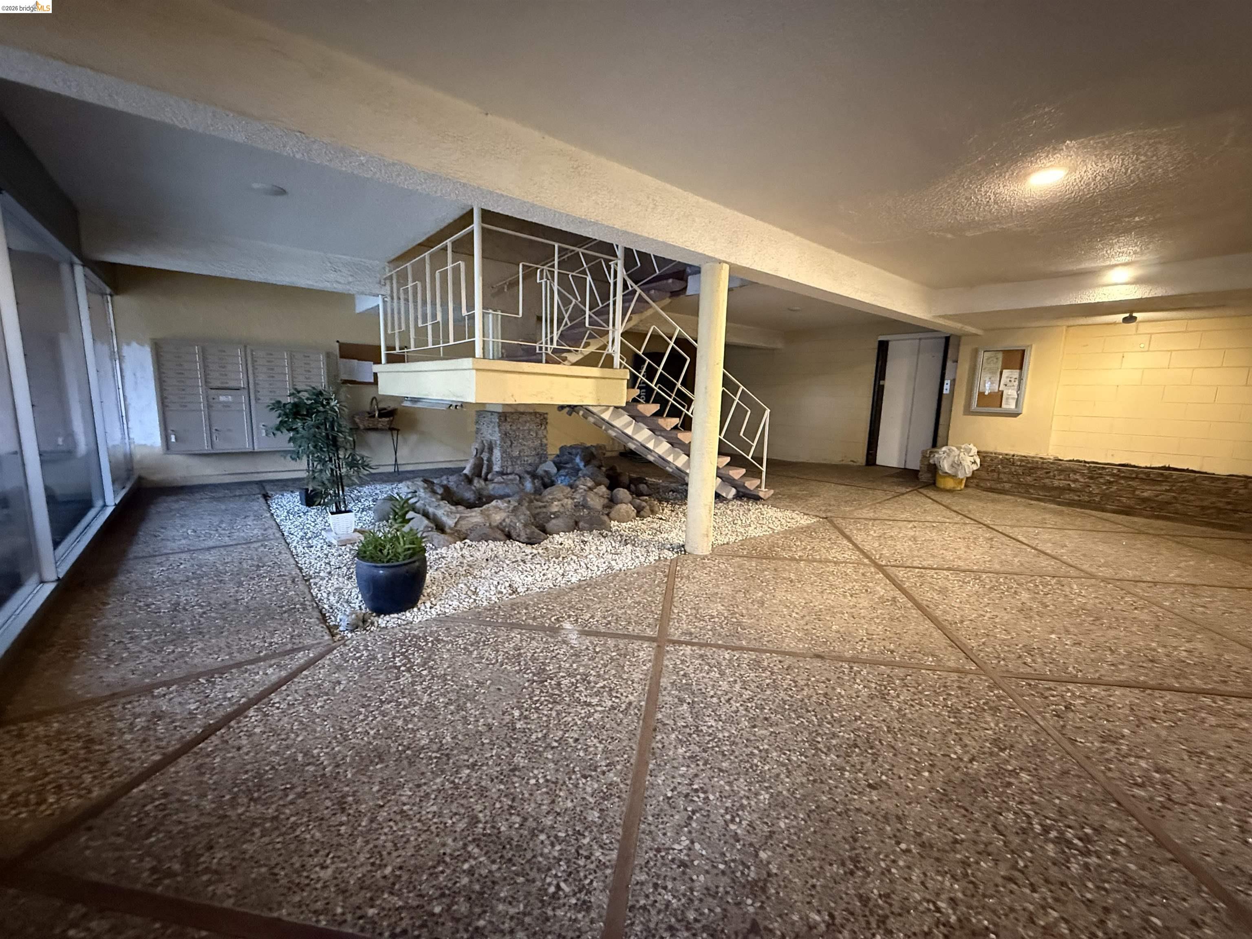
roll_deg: -1.7
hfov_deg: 102.1
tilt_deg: -8.8
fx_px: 506
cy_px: 470
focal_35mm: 14
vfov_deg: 85.7
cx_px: 626
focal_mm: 2.22
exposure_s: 1/40
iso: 1250
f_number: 2.2
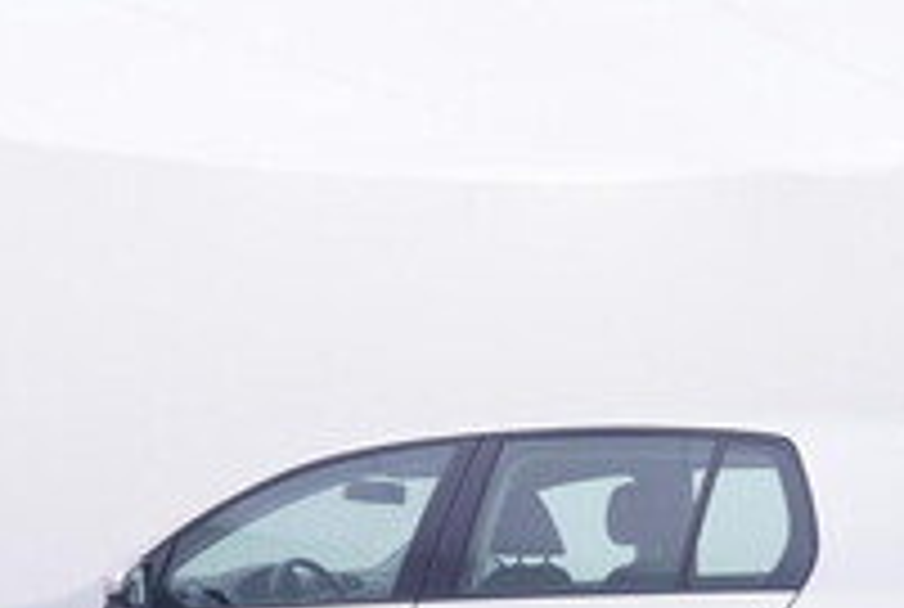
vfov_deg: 21.5
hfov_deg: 32.6
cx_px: 506
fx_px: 1544
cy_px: 601
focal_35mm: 61
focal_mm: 15
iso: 200
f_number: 5
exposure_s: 1/80
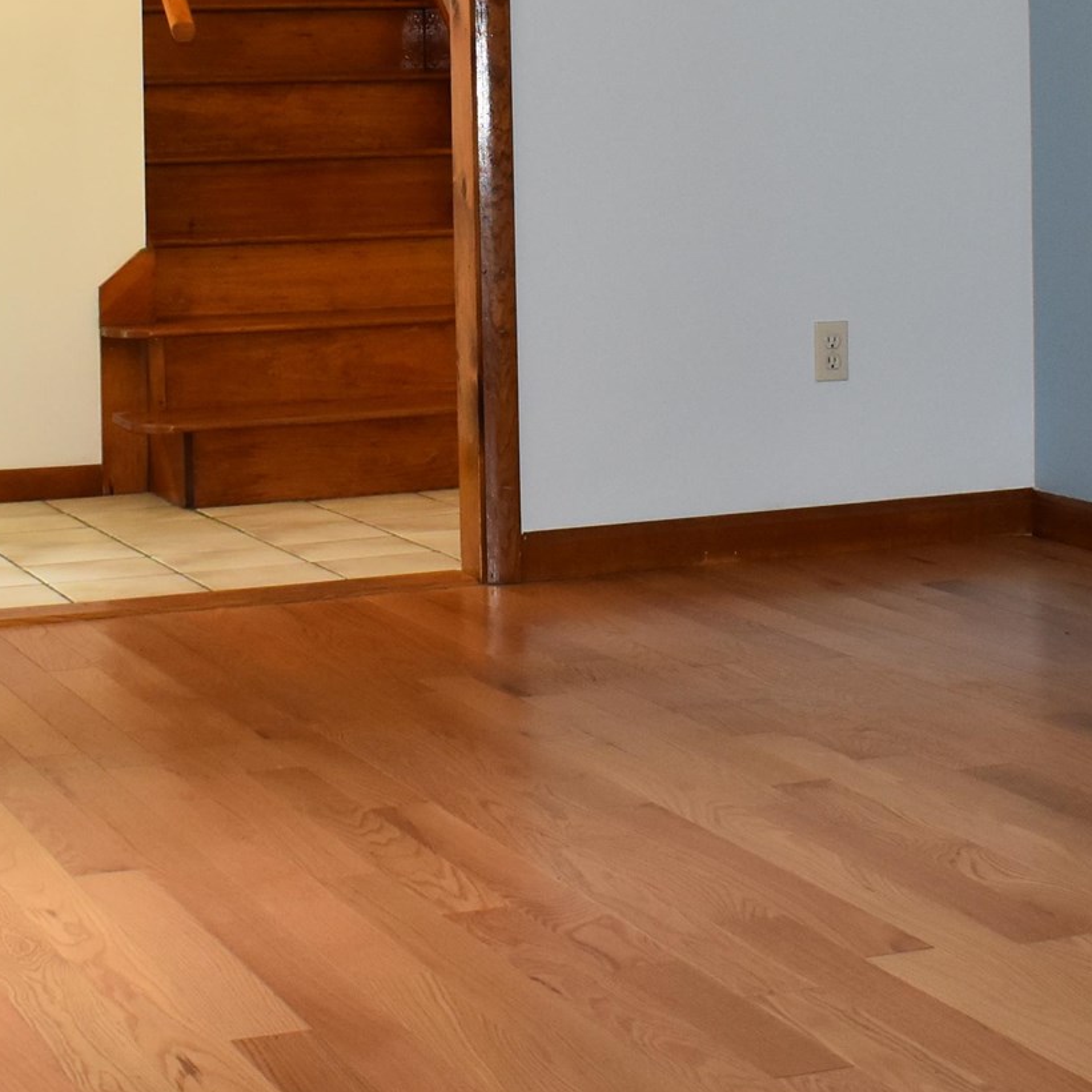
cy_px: 103
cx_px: 626
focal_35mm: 86
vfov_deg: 19.8
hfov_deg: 20.2
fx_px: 3069
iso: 800
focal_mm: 18
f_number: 5
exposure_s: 1/100
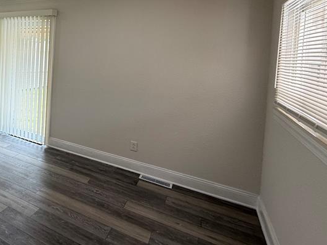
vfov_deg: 49.1
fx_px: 255
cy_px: 58
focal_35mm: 27
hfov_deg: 54.2
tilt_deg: -1.0
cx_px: 16
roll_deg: -3.1
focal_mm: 2.22
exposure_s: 1/226
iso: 50
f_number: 2.2
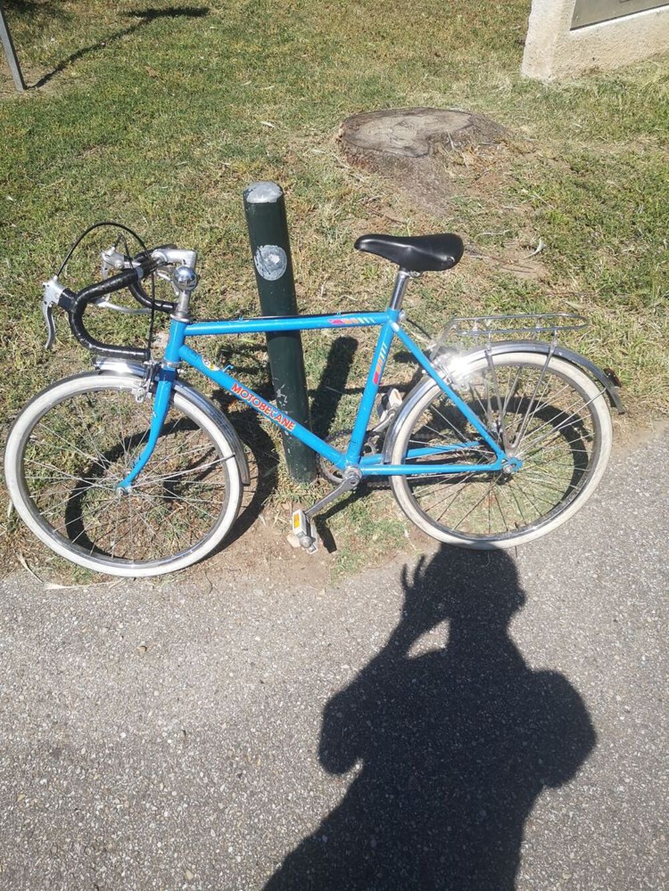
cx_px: 334
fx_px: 696
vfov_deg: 65.3
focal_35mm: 27
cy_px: 446
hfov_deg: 51.4
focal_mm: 3.95
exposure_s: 1/2445
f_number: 1.8
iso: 50
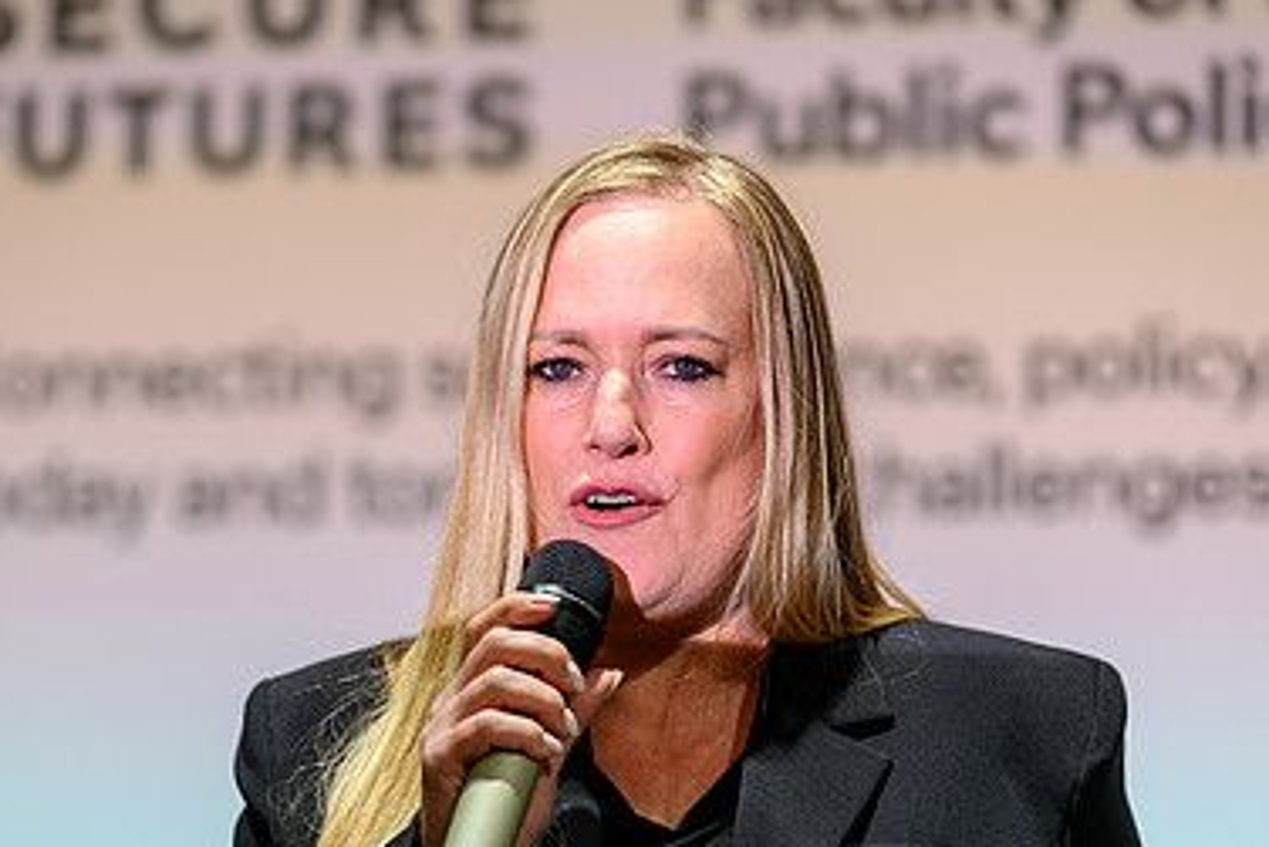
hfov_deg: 10.5
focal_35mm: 196
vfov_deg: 7.0
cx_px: 587
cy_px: 535
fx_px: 6911
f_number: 2.8
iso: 125
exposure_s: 1/100
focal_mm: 126
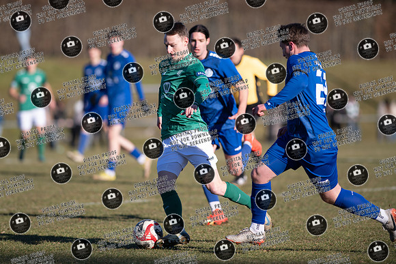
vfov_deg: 4.1
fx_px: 3649
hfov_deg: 6.2
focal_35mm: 332
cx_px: 177
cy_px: 118
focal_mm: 300
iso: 125
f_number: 3.5
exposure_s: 1/1600
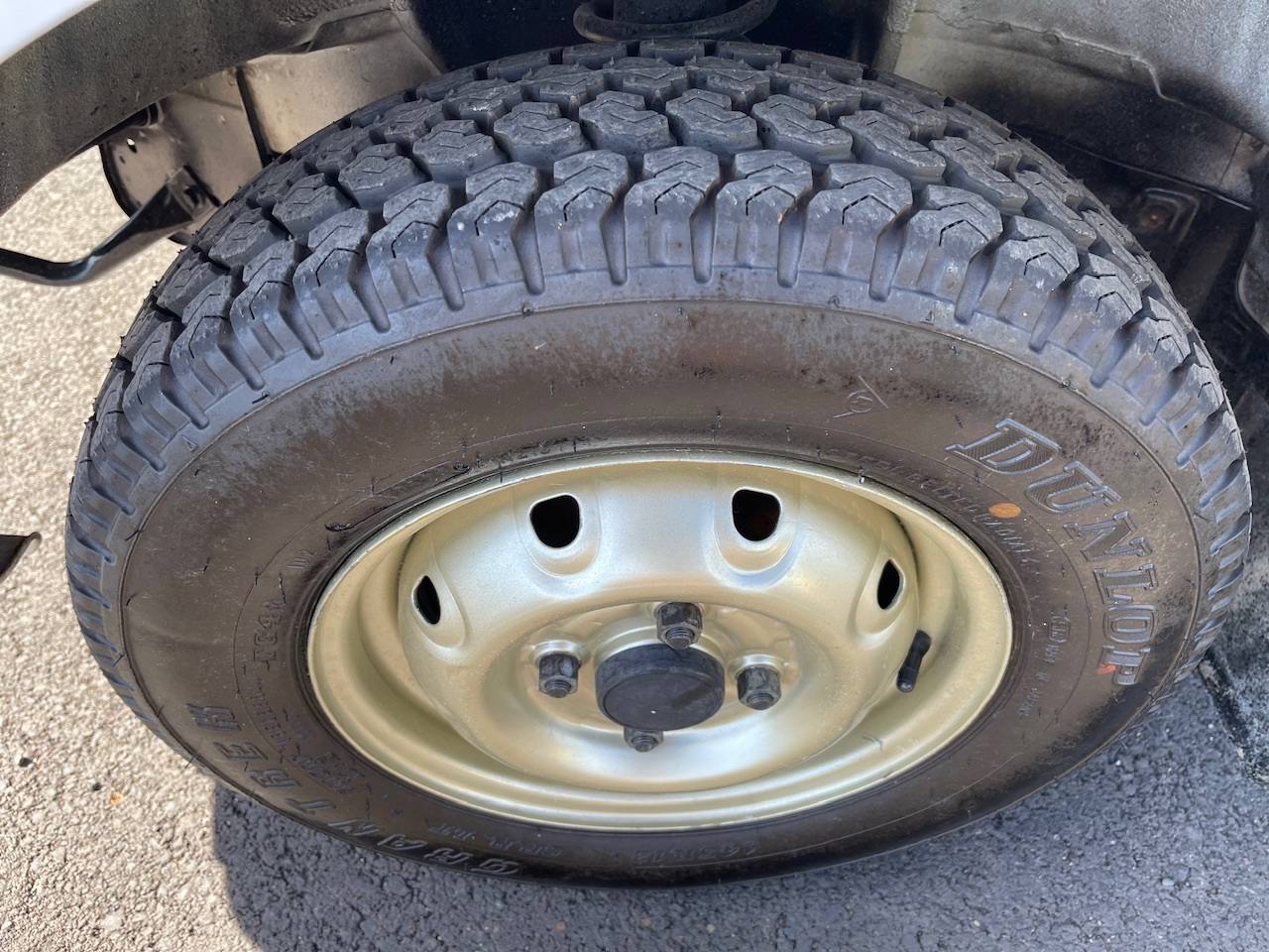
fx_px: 916
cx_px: 634
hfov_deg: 69.4
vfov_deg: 54.9
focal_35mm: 25
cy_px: 476
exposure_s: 1/155
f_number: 1.6
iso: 32
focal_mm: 5.1
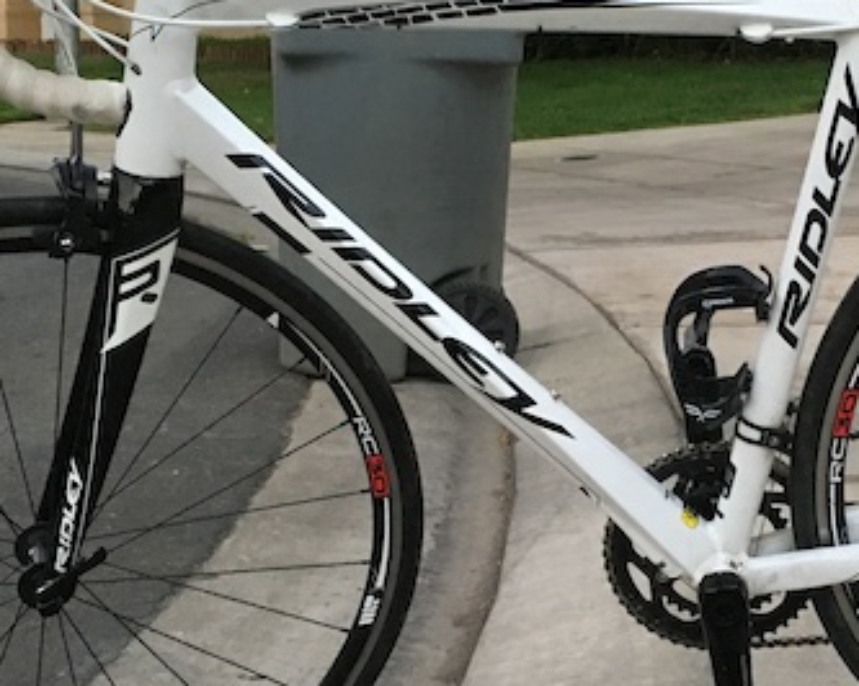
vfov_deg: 22.5
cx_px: 580
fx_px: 1728
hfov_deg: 27.7
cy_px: 366
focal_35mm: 68
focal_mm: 4.15
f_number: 2.2
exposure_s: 1/20
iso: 200
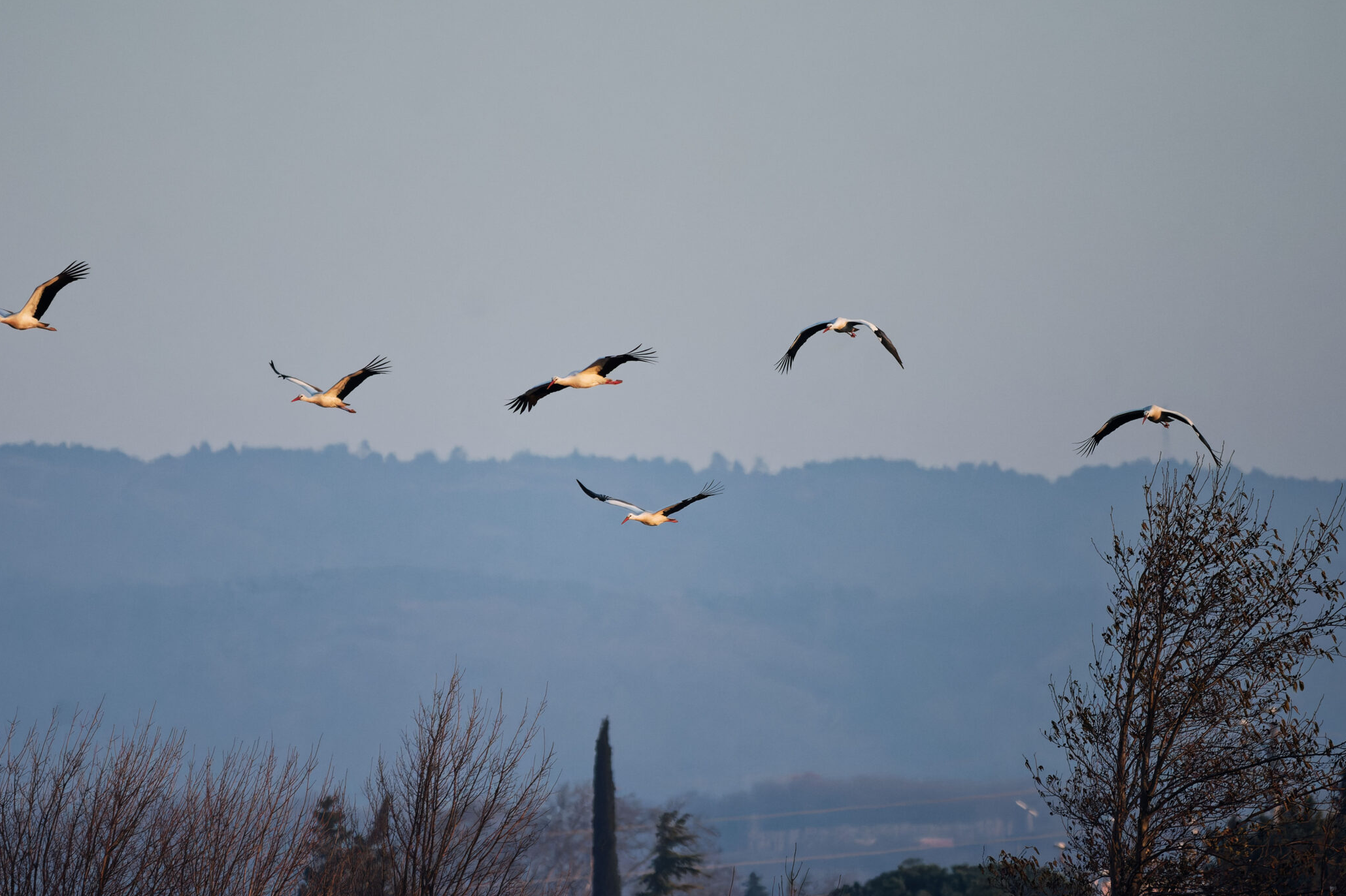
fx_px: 34841
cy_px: 508
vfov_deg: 1.5
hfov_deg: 2.2
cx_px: 614
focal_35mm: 932
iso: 2200
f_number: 6.3
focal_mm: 500
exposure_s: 1/4000
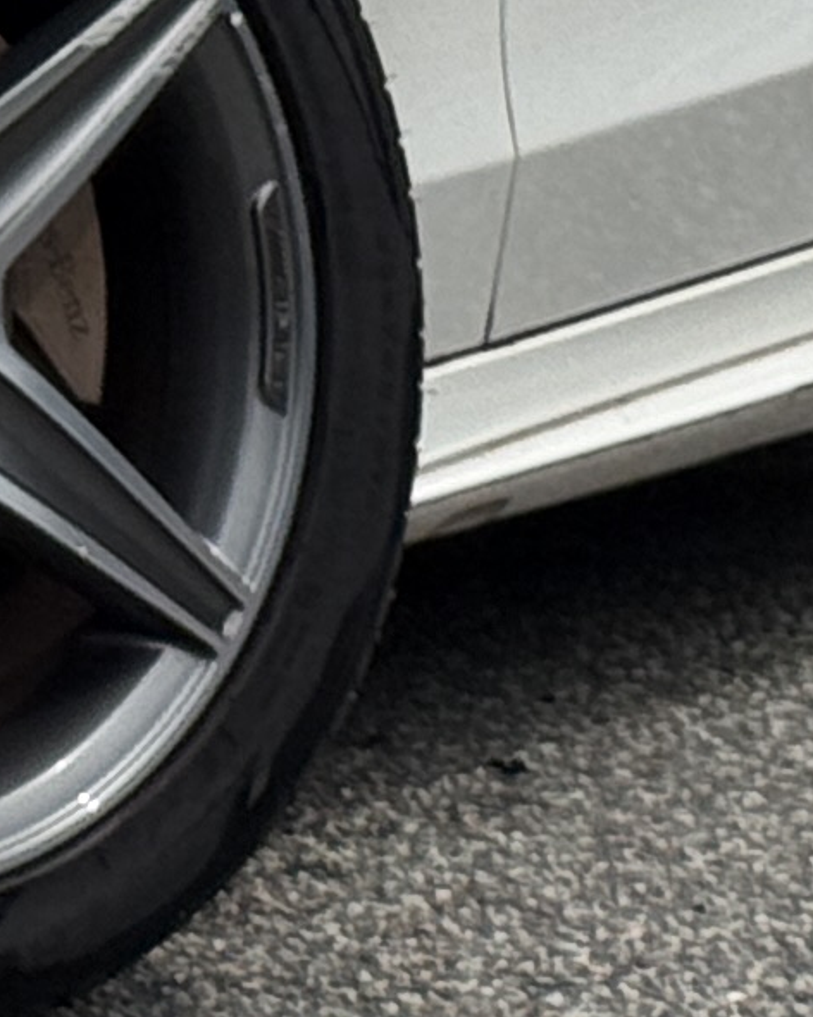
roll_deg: -0.3
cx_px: -1052
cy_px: -855
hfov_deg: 4.7
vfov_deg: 5.9
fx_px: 9625
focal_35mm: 320
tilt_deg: +1.9
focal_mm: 6.76
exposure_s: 1/7874
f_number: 1.78
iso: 80
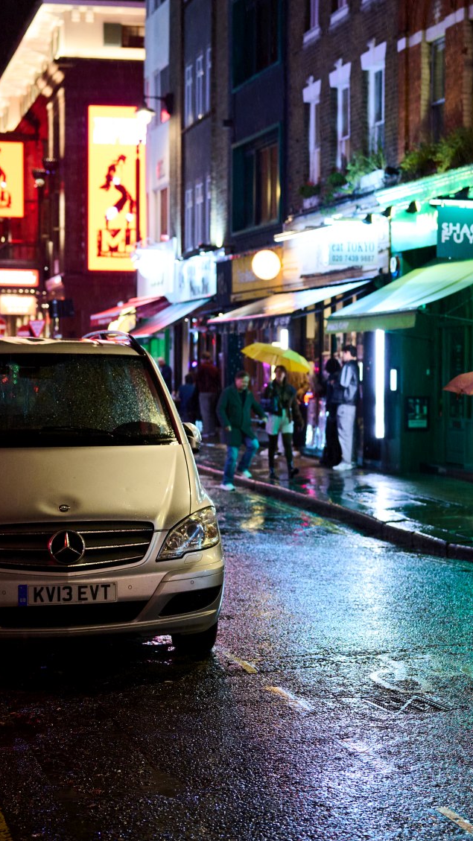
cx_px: 376
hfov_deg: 16.9
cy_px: 421
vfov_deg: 29.7
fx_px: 1583
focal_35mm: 71
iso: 2200
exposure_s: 1/125
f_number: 2.5
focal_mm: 45
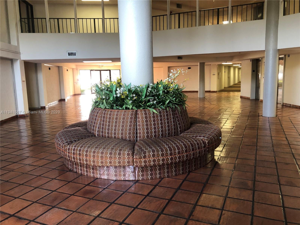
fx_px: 243
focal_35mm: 28
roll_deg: +1.4
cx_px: 150
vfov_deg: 49.7
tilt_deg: -9.4
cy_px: 112
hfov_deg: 63.4
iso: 40
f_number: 1.8
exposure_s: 1/20
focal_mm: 3.99
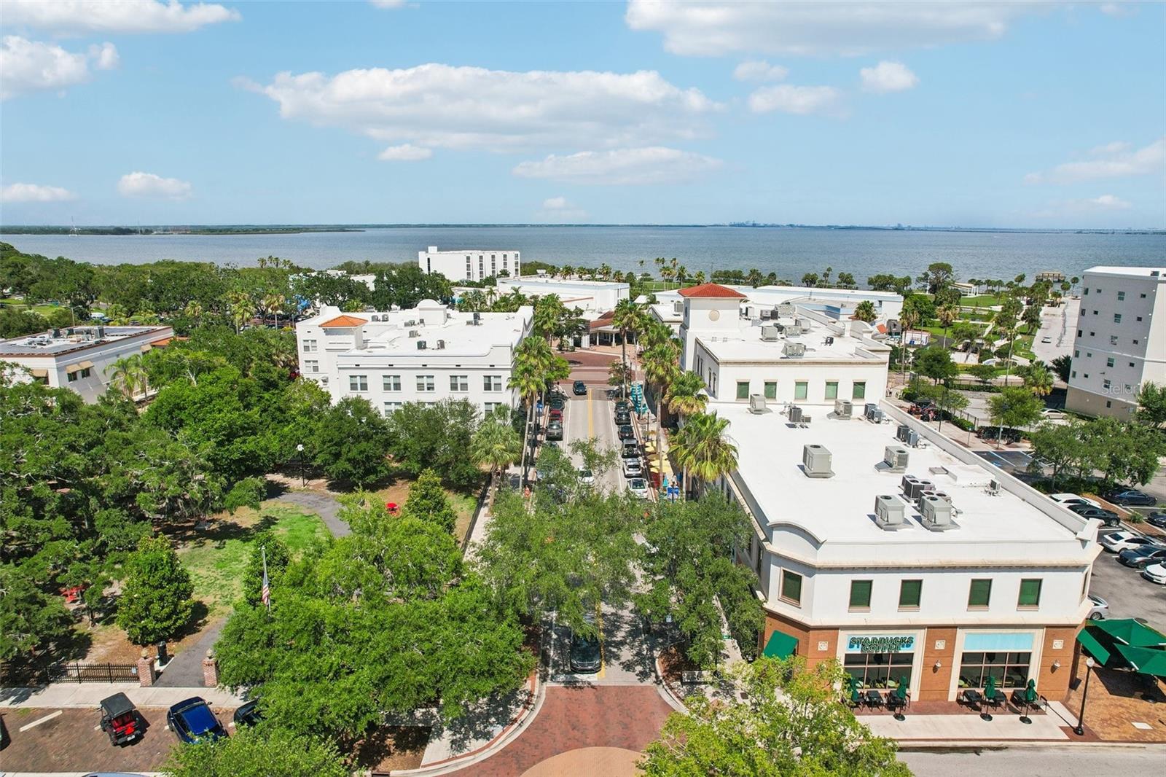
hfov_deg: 78.6
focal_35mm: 22
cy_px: 388
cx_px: 583
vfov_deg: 57.2
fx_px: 712
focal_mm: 8.4
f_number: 2.8
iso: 150
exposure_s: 1/5000
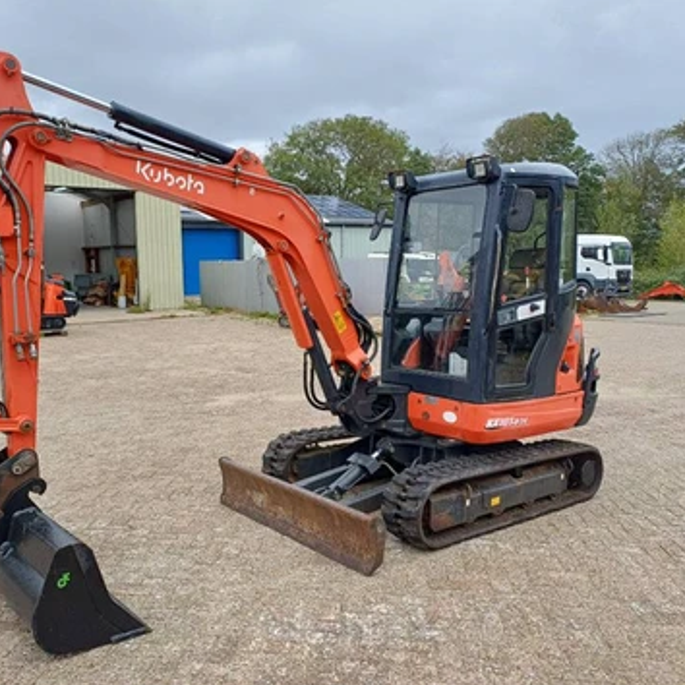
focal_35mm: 30
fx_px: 672
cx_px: 284
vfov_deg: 54.0
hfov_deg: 53.8
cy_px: 346
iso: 50
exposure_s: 1/276
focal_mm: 4.65
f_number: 1.8
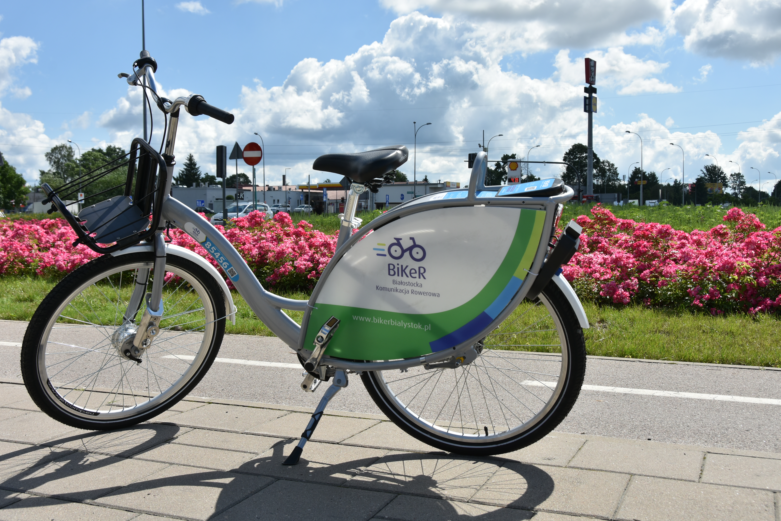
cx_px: 390
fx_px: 846
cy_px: 260
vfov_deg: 34.2
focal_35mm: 39
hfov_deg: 49.6
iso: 100
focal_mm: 26
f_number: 9
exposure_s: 1/320
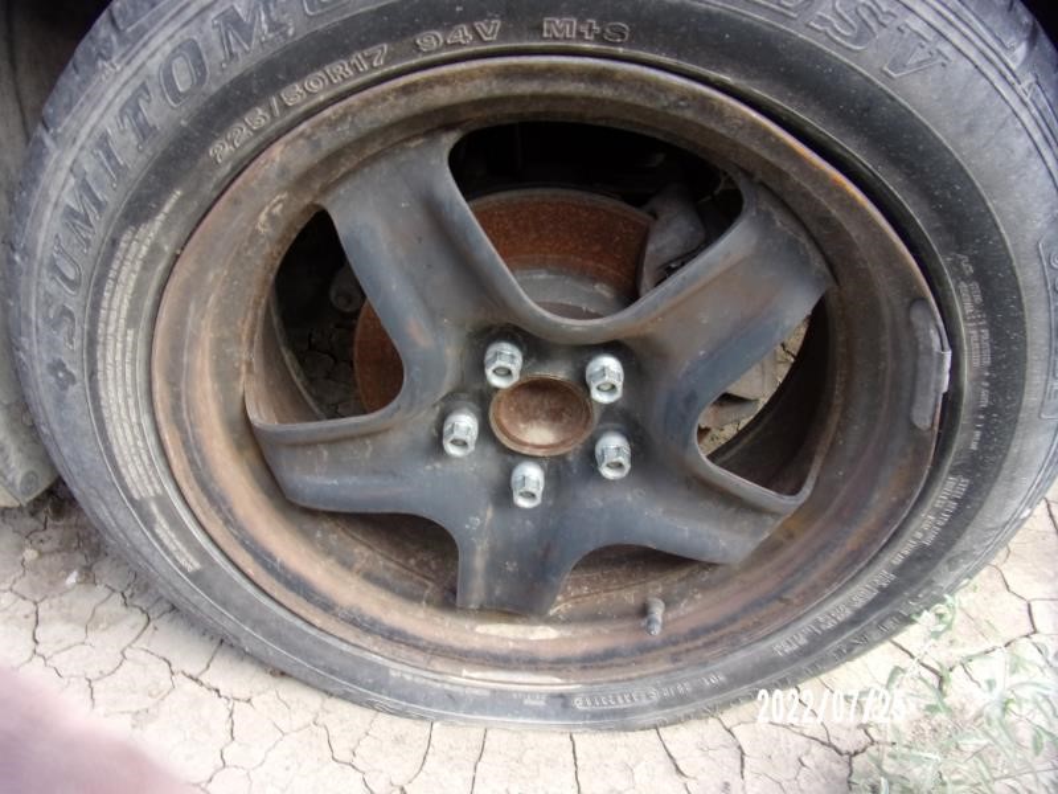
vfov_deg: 56.8
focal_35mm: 24
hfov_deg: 71.6
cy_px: 397
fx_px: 734
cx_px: 529
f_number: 3.3
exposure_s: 1/34
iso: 81
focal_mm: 4.3
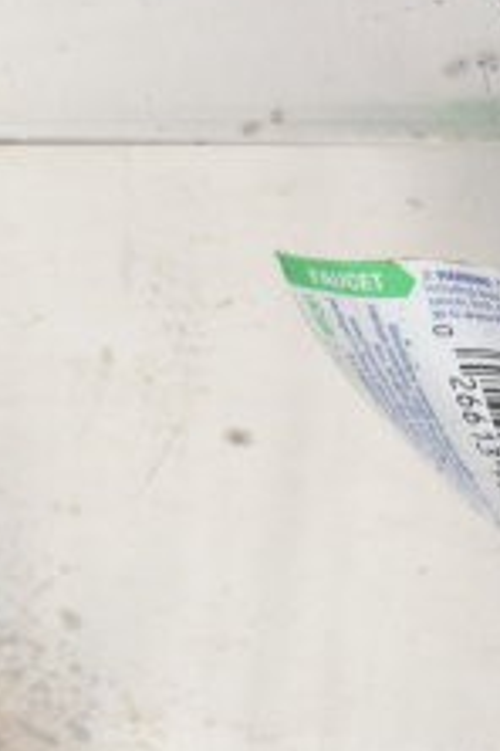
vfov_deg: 12.5
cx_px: 841
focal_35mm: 161
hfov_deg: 8.3
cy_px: -69
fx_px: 3354
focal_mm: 26
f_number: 5
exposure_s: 1/100
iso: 200
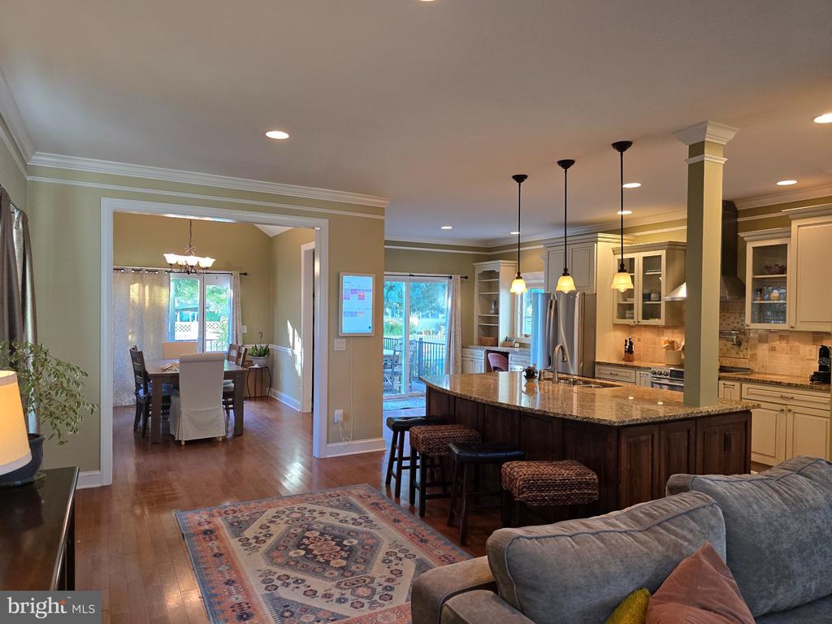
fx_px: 553
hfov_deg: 73.9
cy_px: 312
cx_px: 416
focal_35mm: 23
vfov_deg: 58.9
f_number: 1.7
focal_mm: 6.3
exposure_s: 1/120
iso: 160
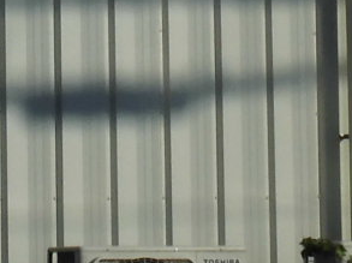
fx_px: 3057
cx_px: 56
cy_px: -255
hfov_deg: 6.6
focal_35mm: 301
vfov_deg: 4.9
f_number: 4.5
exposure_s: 1/1000
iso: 100
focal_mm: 7.8
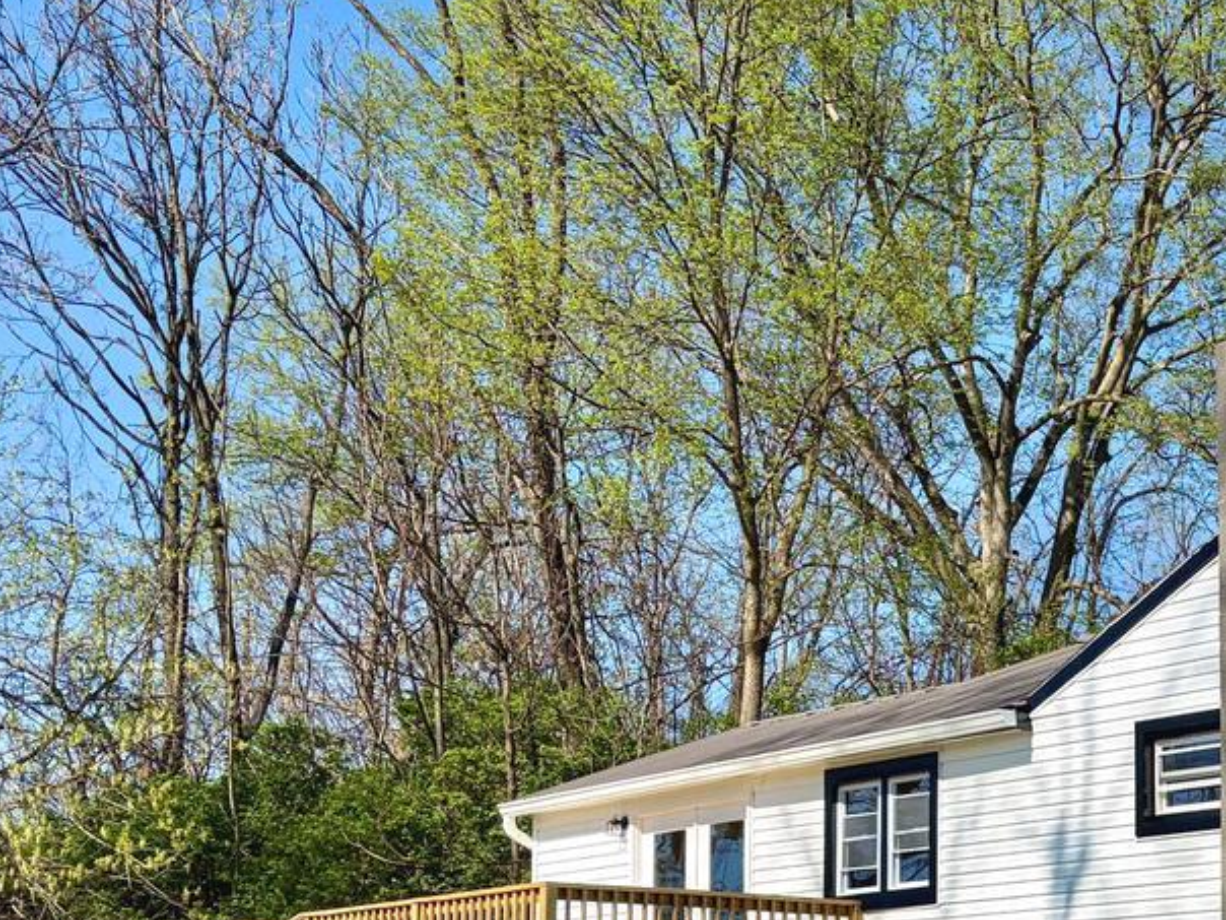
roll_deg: +0.8
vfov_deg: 22.8
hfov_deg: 28.3
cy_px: 906
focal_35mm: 62
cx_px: 1356
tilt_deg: +4.3
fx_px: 2196
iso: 50
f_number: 1.6
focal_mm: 5.96
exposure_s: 1/3831
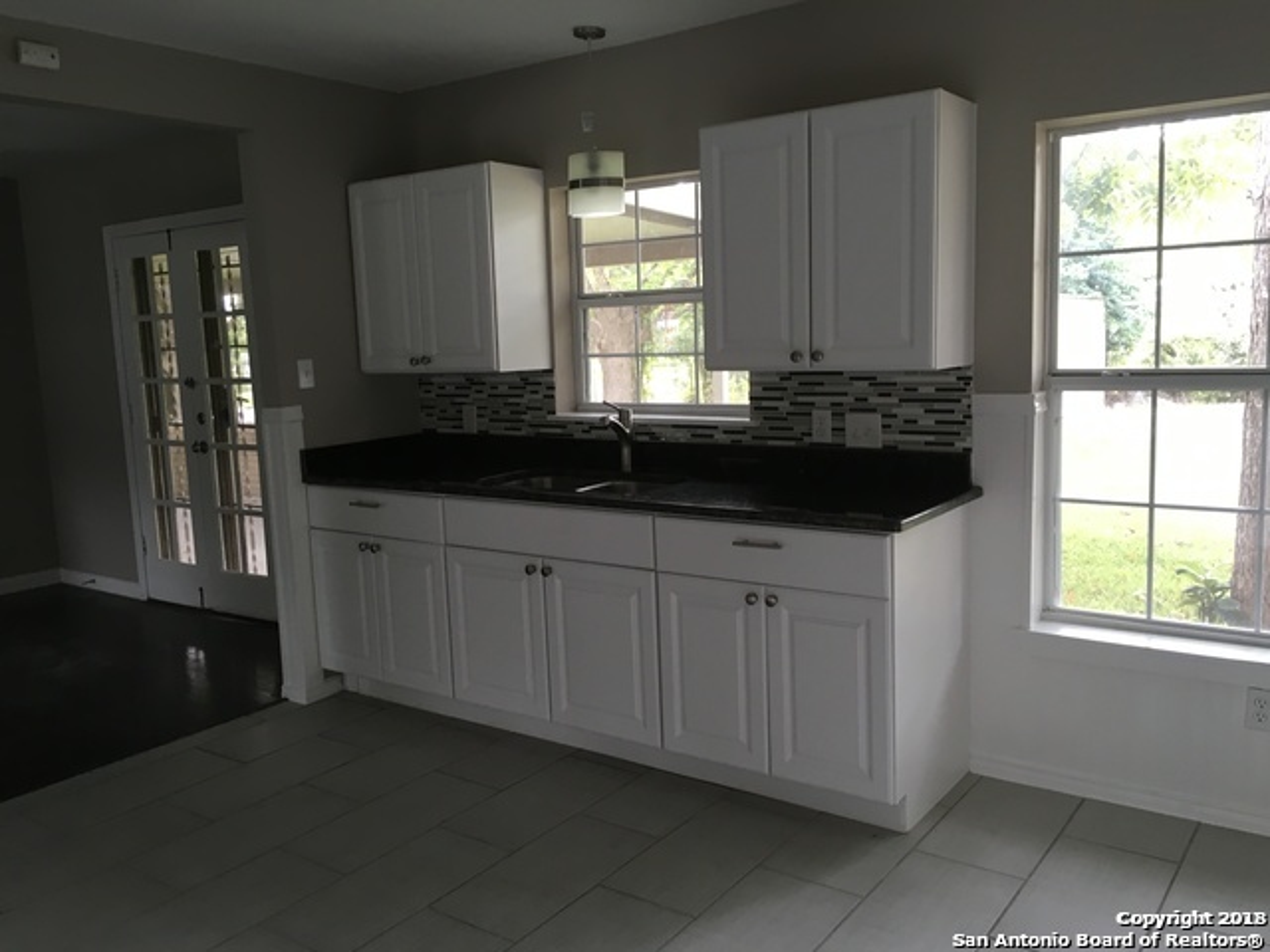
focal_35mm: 29
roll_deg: +2.8
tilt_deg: -5.7
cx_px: 635
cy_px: 476
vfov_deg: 48.2
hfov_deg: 61.7
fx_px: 1064
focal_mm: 4.15
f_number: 2.2
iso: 64
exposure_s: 1/30
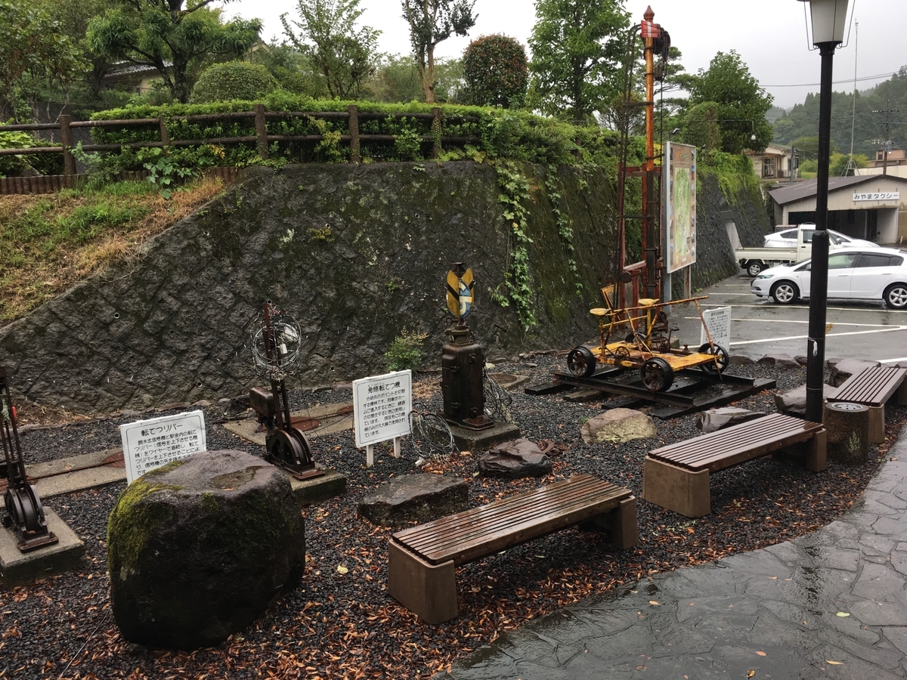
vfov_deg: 48.2
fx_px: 760
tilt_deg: -9.8
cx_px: 454
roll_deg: +3.8
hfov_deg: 61.7
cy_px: 340
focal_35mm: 29
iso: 40
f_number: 2.2
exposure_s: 1/120
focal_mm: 4.15
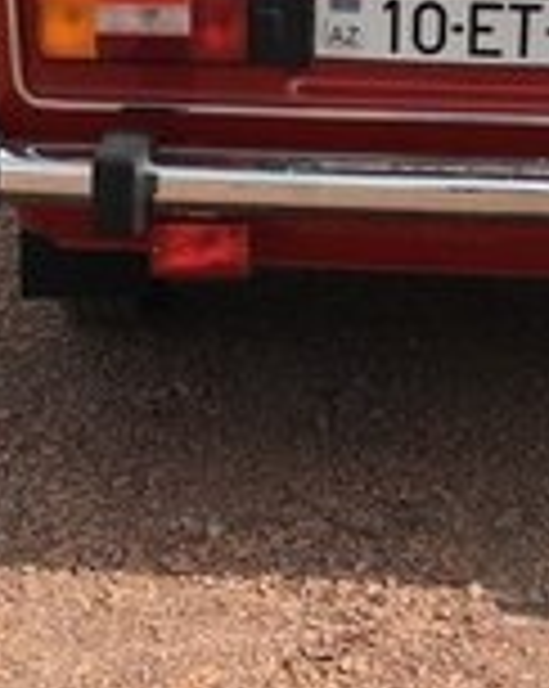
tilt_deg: -1.3
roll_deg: -2.4
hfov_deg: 16.5
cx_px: 486
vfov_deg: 19.1
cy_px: -238
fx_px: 1872
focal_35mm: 92
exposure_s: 1/1425
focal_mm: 4.15
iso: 25
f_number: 2.2
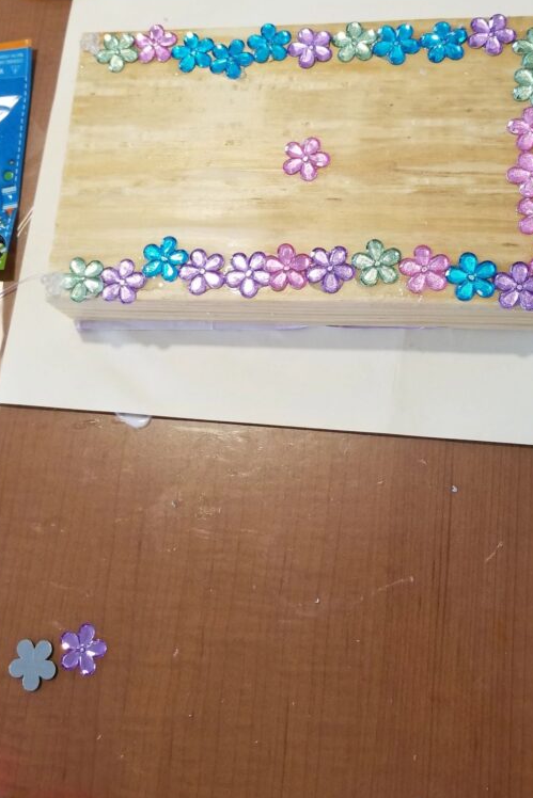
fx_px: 821
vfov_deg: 51.5
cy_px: 313
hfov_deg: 36.0
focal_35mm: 37
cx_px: 257
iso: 125
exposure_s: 1/60
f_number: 1.7
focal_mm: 4.25
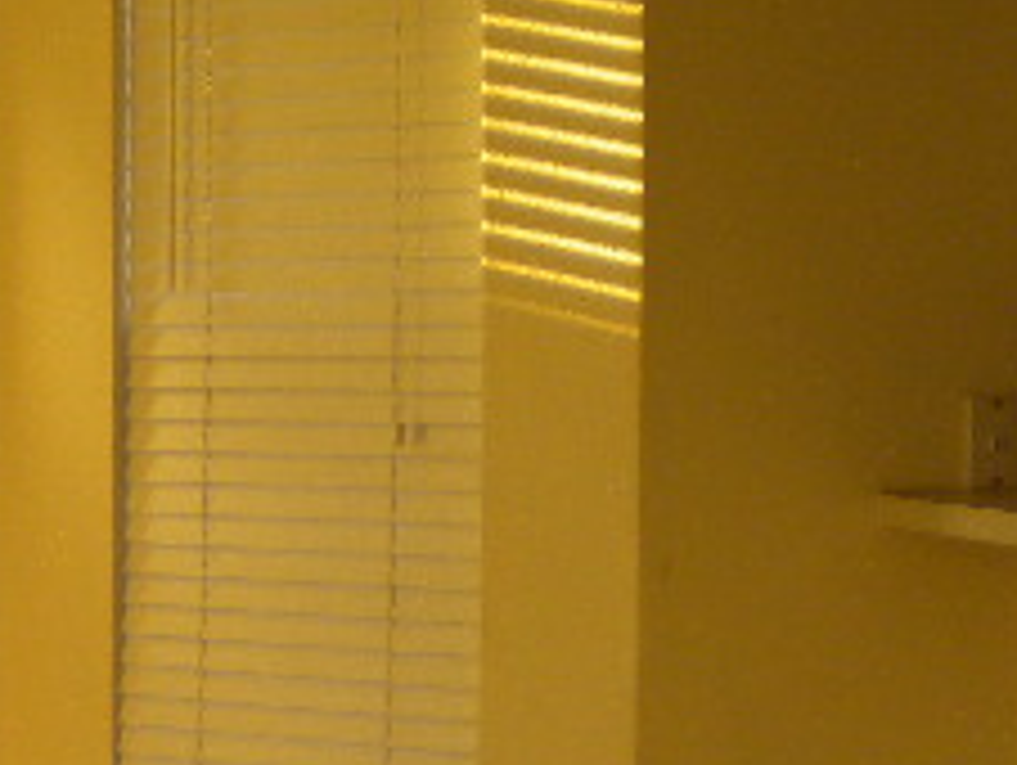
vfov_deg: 14.7
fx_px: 2912
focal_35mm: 99
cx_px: -256
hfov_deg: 18.6
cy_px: 747
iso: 80
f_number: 3.1
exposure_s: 1/127
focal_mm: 6.3
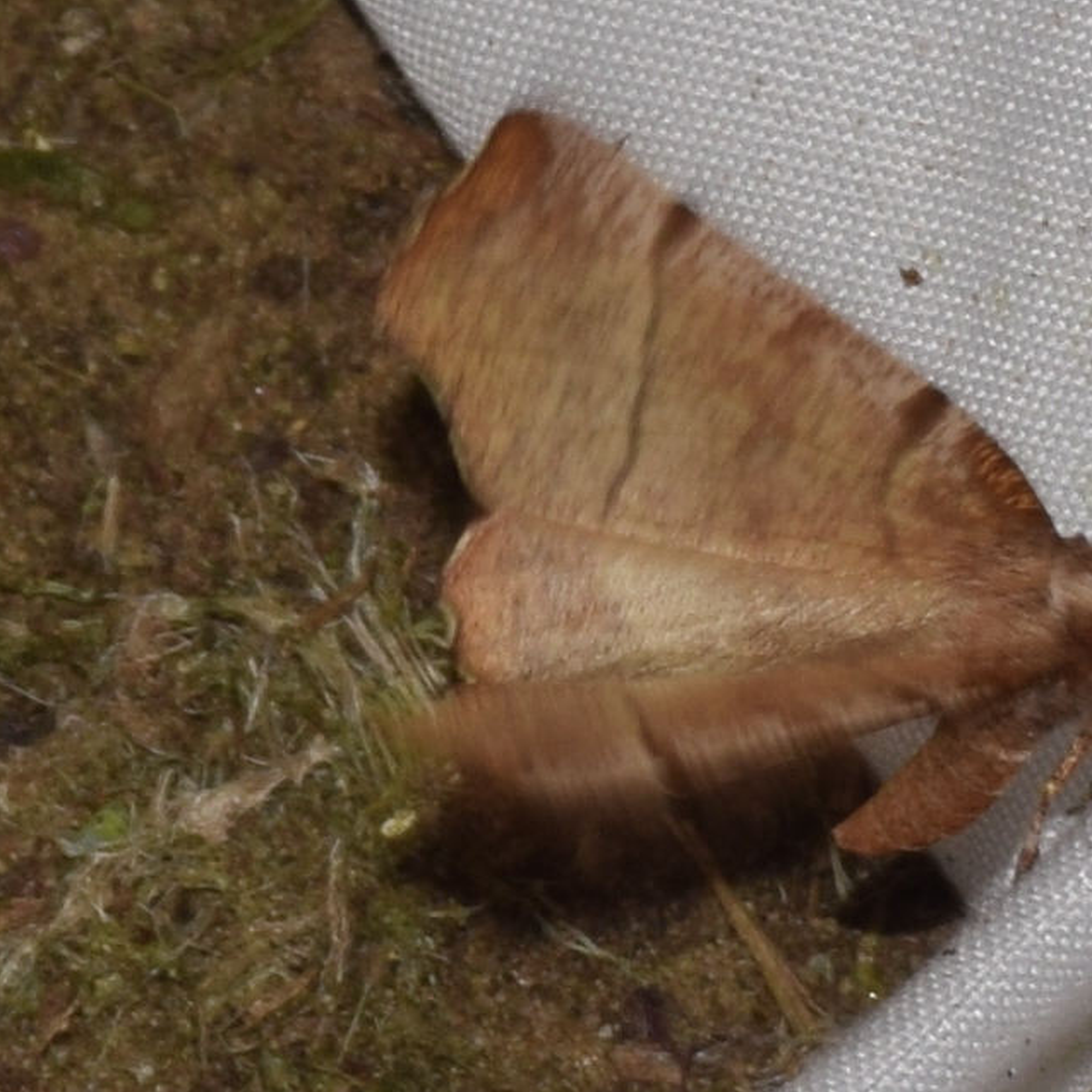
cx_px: 694
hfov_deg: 6.5
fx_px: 9601
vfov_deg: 6.5
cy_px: 547
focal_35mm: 269
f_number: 13
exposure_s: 1/60
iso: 100
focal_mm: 140
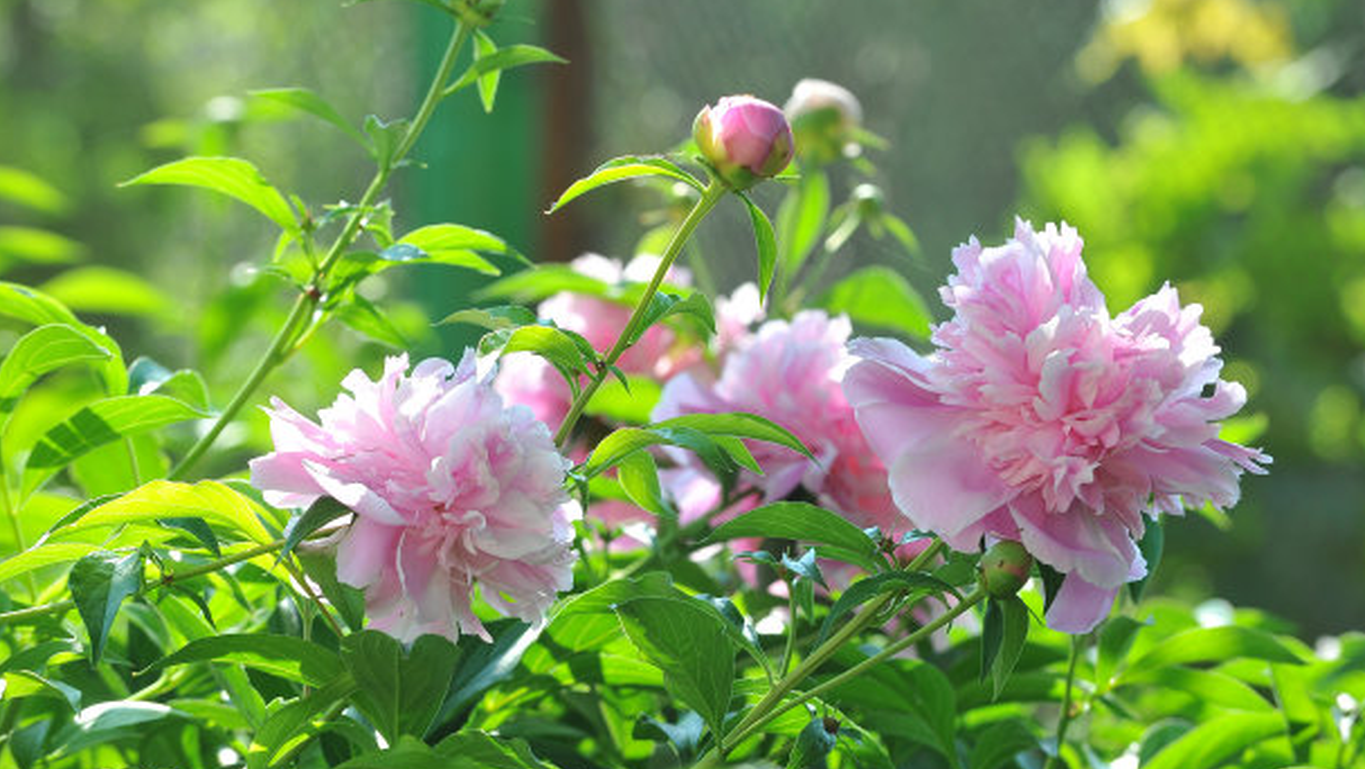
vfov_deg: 5.8
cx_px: 684
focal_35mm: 211
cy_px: 356
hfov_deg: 10.2
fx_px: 7640
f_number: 9
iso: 200
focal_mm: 200
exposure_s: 1/125
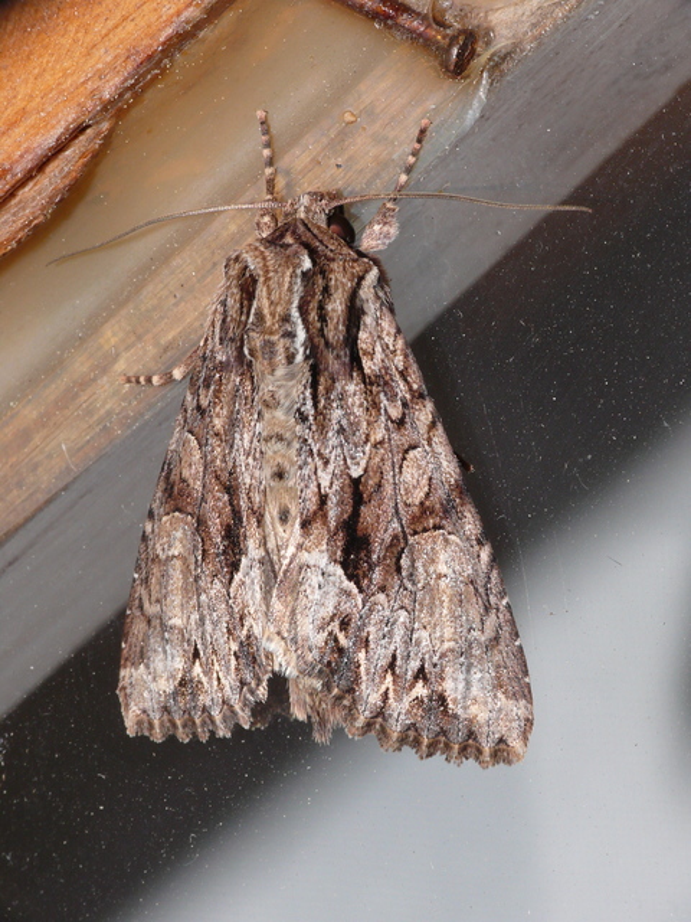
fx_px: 3992
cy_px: 461
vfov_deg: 13.2
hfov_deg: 9.9
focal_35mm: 150
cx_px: 346
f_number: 11
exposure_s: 1/250
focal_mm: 31.6
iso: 200
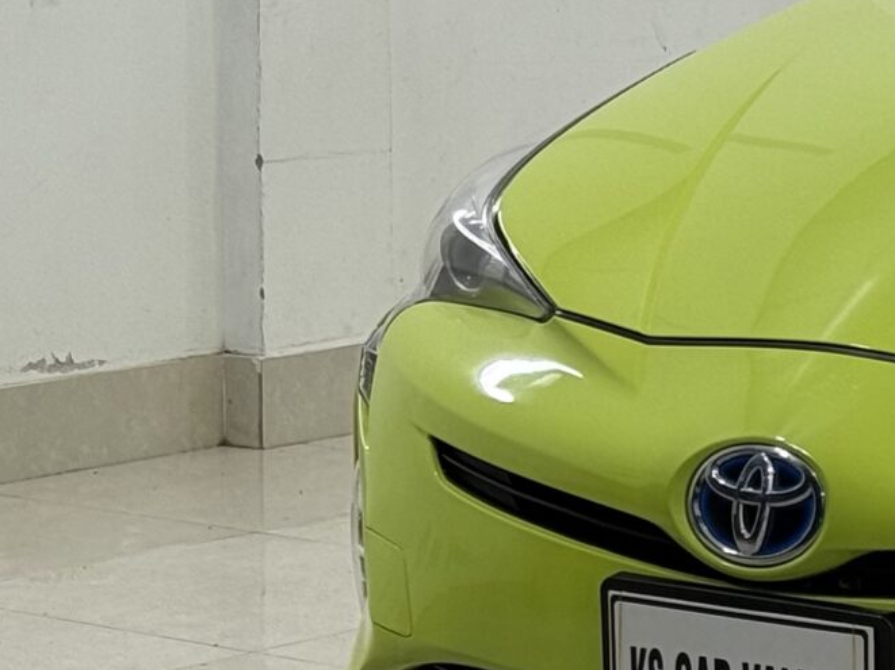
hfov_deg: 10.0
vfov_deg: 8.0
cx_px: 1682
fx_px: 4806
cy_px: 283
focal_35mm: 186
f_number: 1.78
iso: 50
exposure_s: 1/100
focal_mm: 6.76
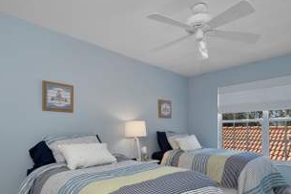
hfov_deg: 78.2
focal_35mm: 22
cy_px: 133
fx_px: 178
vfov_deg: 55.7
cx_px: 164
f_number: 8
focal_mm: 14
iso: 100
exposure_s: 1/3
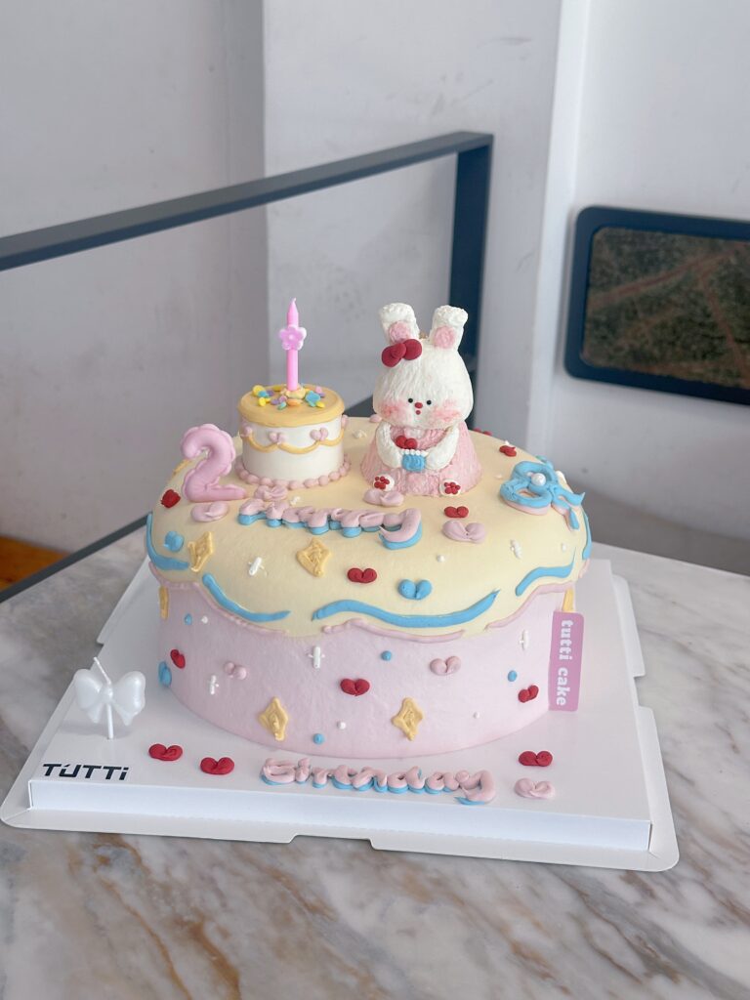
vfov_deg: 39.7
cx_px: 375
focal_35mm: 48
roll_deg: -2.5
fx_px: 1387
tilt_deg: -21.3
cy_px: 500
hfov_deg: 30.3
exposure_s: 1/50
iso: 64
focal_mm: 6.86
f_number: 1.78
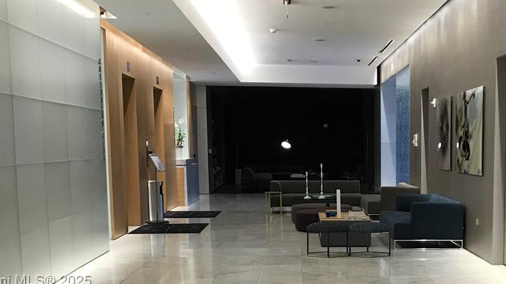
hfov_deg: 31.4
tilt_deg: -8.8
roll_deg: +0.4
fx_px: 872
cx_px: 414
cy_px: 281
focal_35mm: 65
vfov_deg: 18.1
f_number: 1.8
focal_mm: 3.99
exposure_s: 1/40
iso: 25
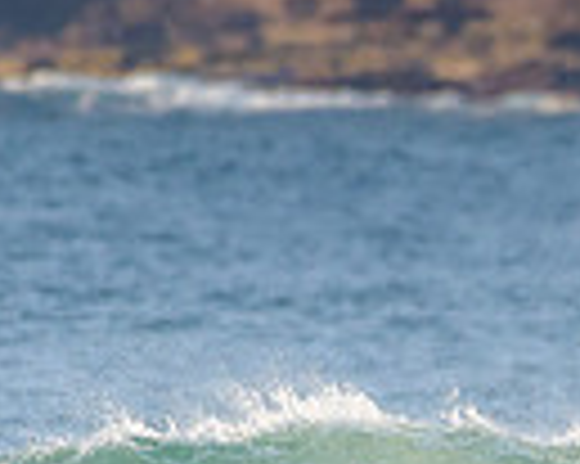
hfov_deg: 0.8
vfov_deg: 0.6
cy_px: 651
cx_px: 786
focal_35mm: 2582
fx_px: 44288
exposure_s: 1/2000
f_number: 5.6
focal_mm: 500
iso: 720
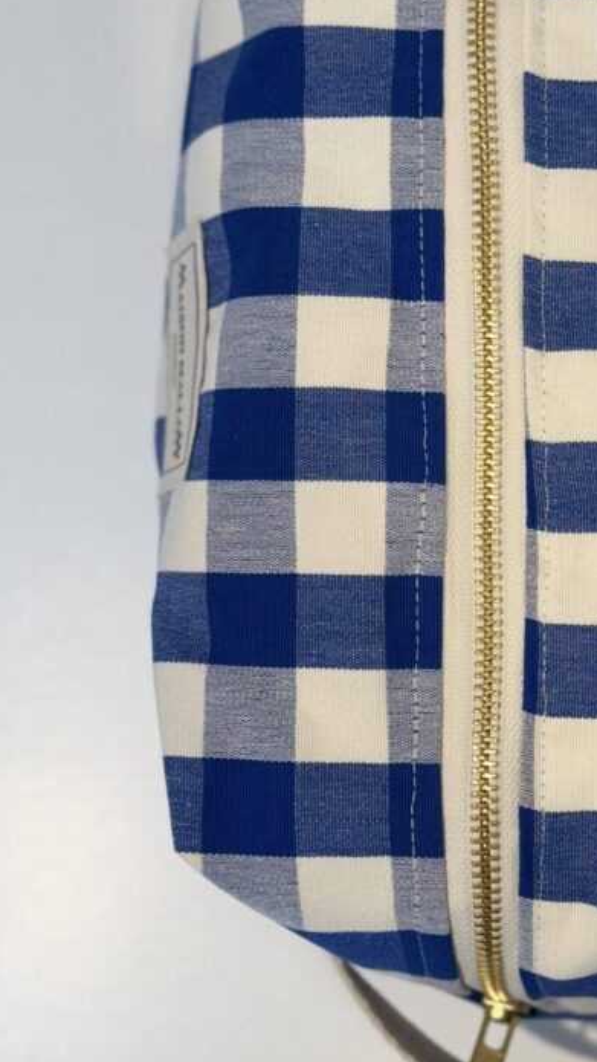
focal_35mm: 77
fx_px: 2167
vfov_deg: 27.5
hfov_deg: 15.5
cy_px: 480
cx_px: 557
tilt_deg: -82.8
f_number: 1.78
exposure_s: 1/121
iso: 50
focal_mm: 6.76
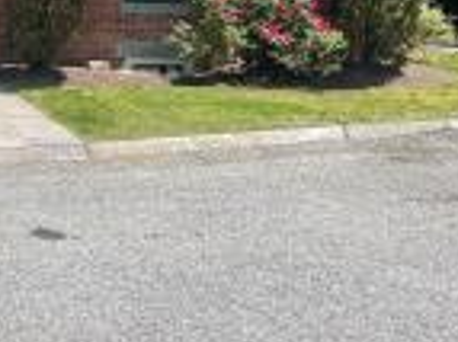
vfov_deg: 19.7
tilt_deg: +0.0
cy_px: -74
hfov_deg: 23.9
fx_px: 925
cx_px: -163
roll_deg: -1.7
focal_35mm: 70
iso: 32
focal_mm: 5.1
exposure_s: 1/2165
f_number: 1.6
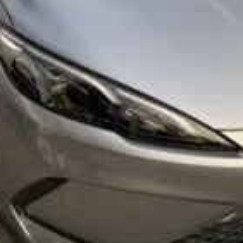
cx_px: 67
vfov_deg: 26.6
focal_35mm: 60
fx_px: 477
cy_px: -16
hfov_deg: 28.3
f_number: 1.78
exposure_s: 1/722
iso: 80
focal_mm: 6.76
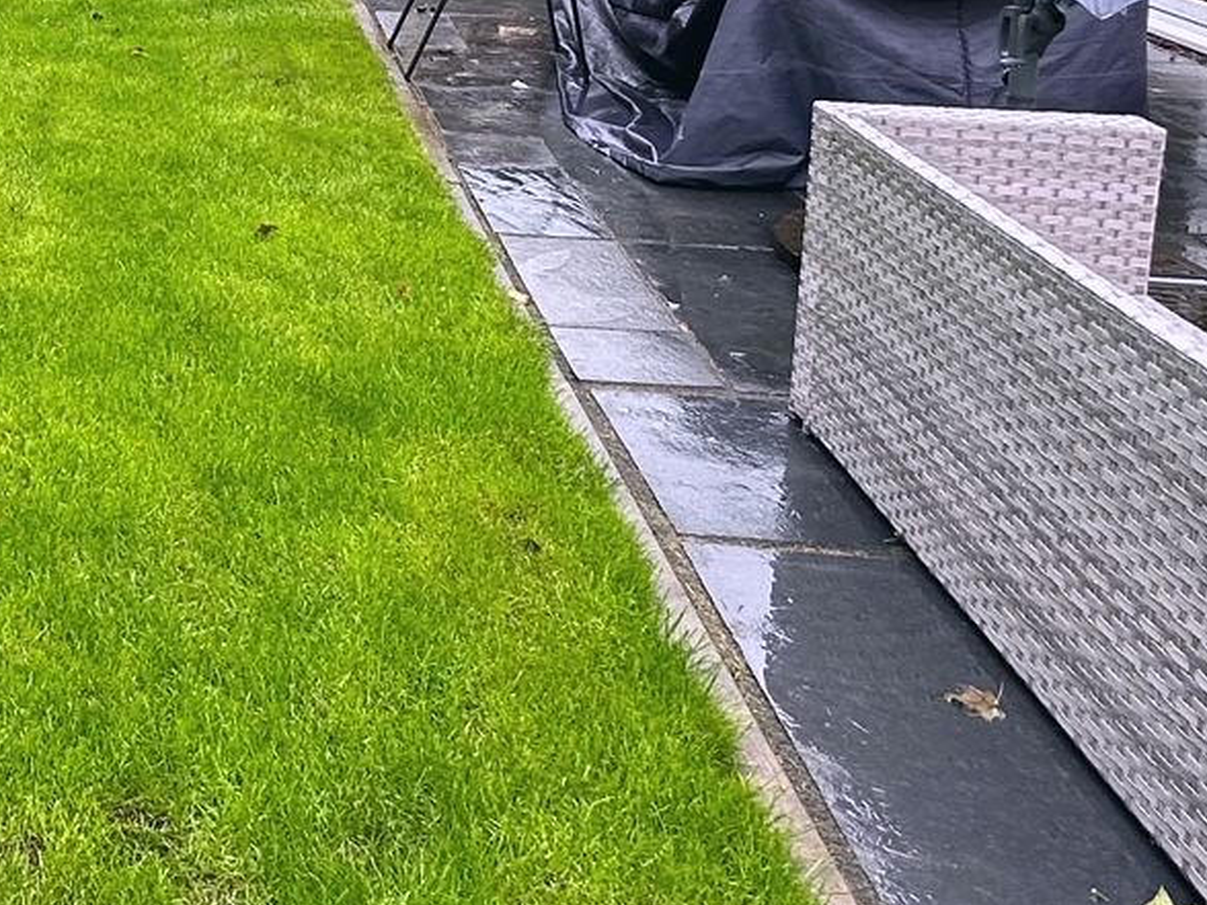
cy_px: -111
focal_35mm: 48
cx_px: -96
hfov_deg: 34.6
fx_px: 1674
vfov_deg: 27.5
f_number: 2.2
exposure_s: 1/137
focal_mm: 2.22
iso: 40
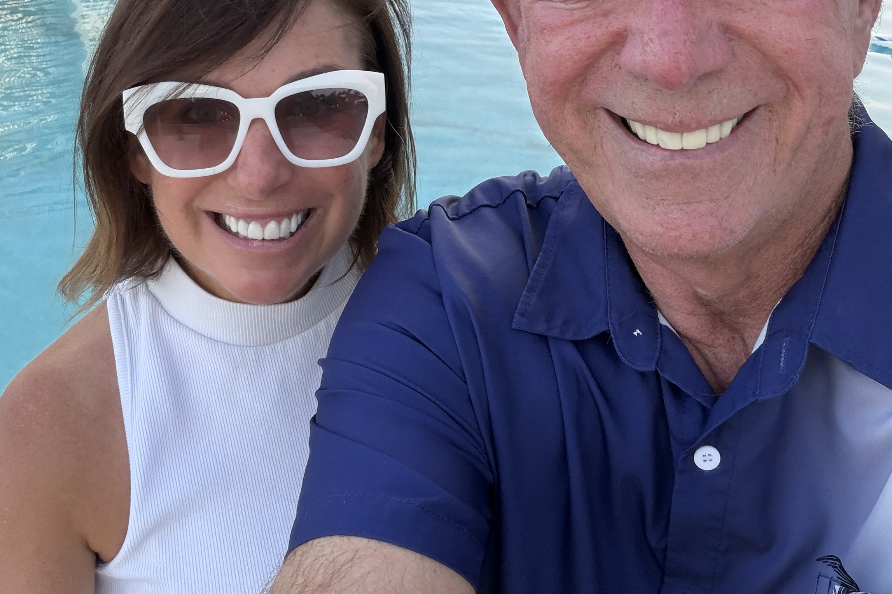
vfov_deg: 30.7
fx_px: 1041
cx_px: 449
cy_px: 75
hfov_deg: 46.4
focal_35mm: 42
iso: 40
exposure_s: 1/202
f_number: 1.9
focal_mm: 2.71
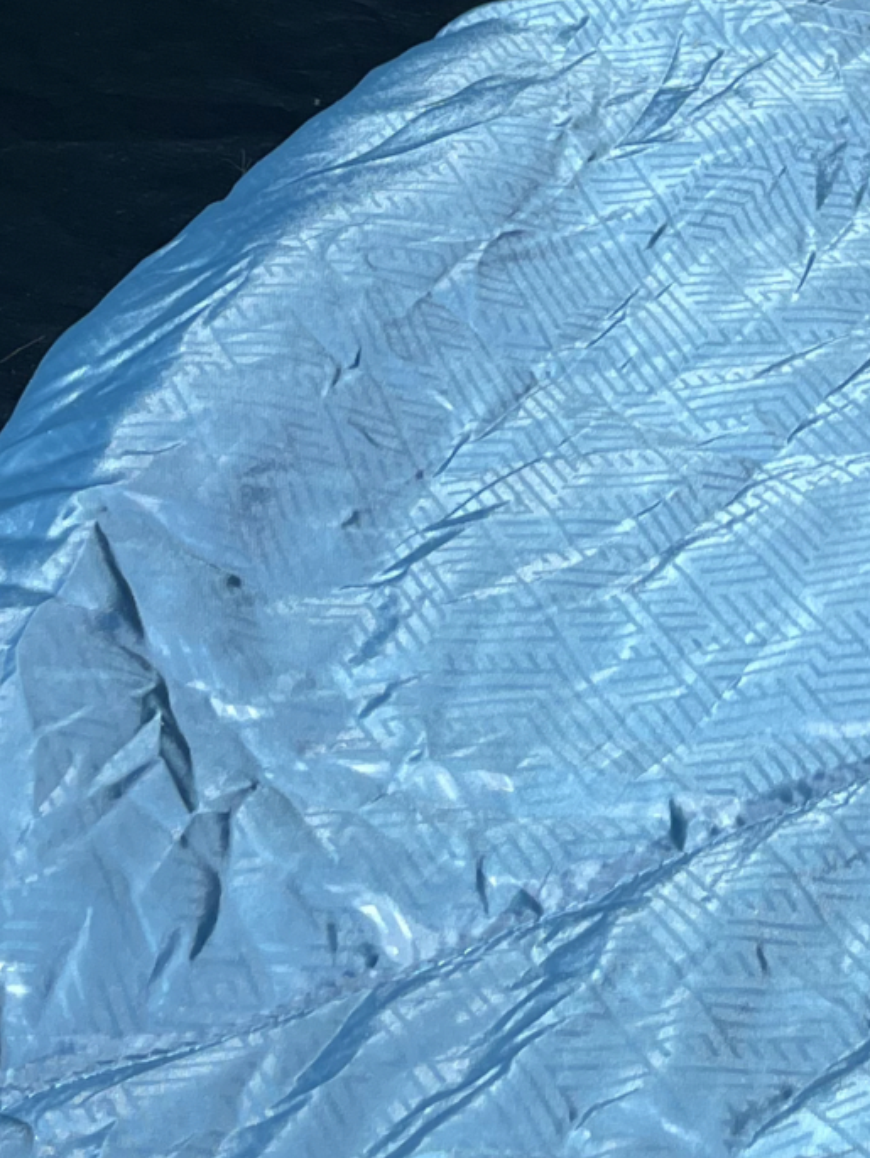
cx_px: 1260
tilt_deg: -23.6
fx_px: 3249
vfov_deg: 18.3
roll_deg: -2.4
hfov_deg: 14.4
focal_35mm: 97
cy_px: -488
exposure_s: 1/997
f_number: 1.6
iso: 32
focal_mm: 4.2
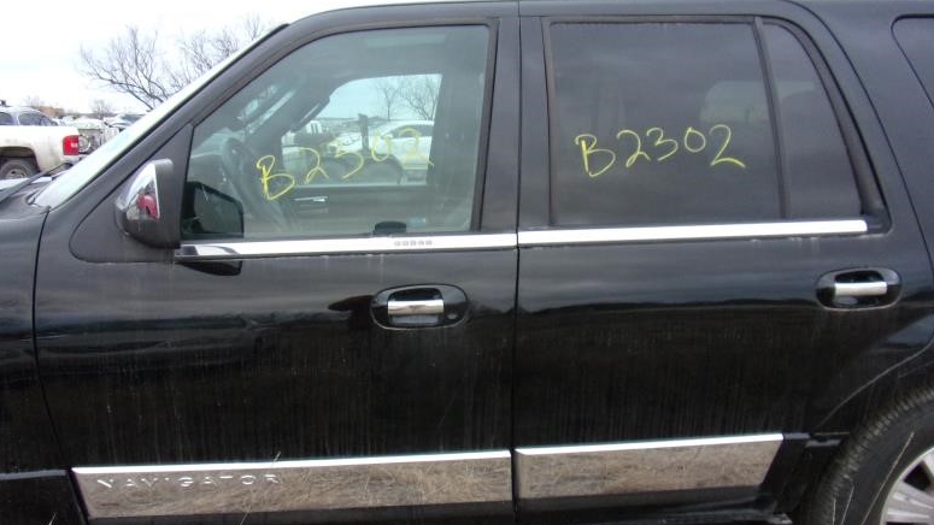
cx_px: 464
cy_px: 285
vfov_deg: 42.9
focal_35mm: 27
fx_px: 669
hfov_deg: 69.9
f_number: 3.3
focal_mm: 4.3
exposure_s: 1/23
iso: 200
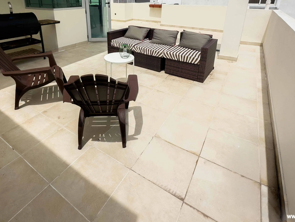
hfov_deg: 78.6
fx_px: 179
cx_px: 129
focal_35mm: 21
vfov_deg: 60.2
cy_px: 57
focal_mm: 2.22
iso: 50
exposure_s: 1/1800
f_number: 2.2
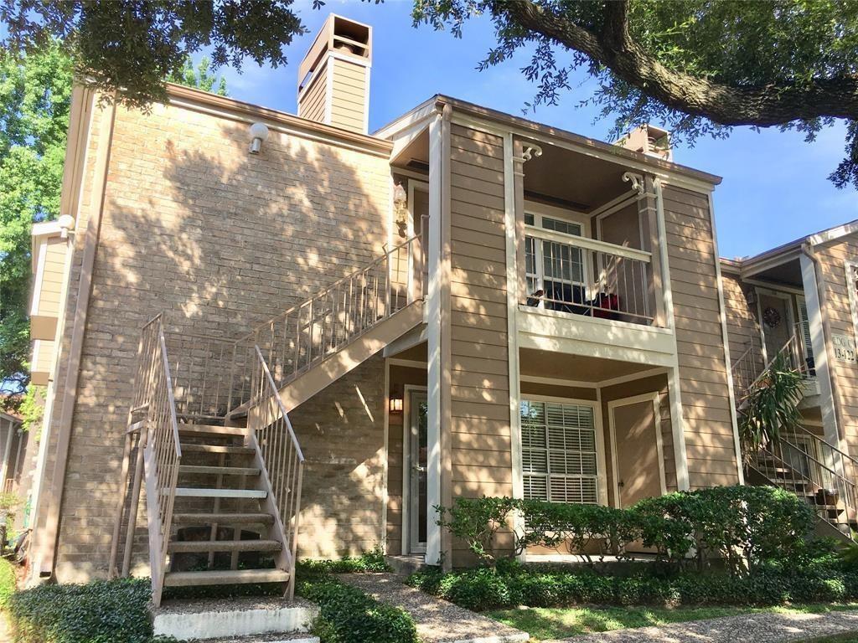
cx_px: 429
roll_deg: -0.4
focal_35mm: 29
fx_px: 719
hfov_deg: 61.7
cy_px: 322
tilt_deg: +17.6
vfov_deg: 48.2
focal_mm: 4.15
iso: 25
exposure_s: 1/549
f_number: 2.2
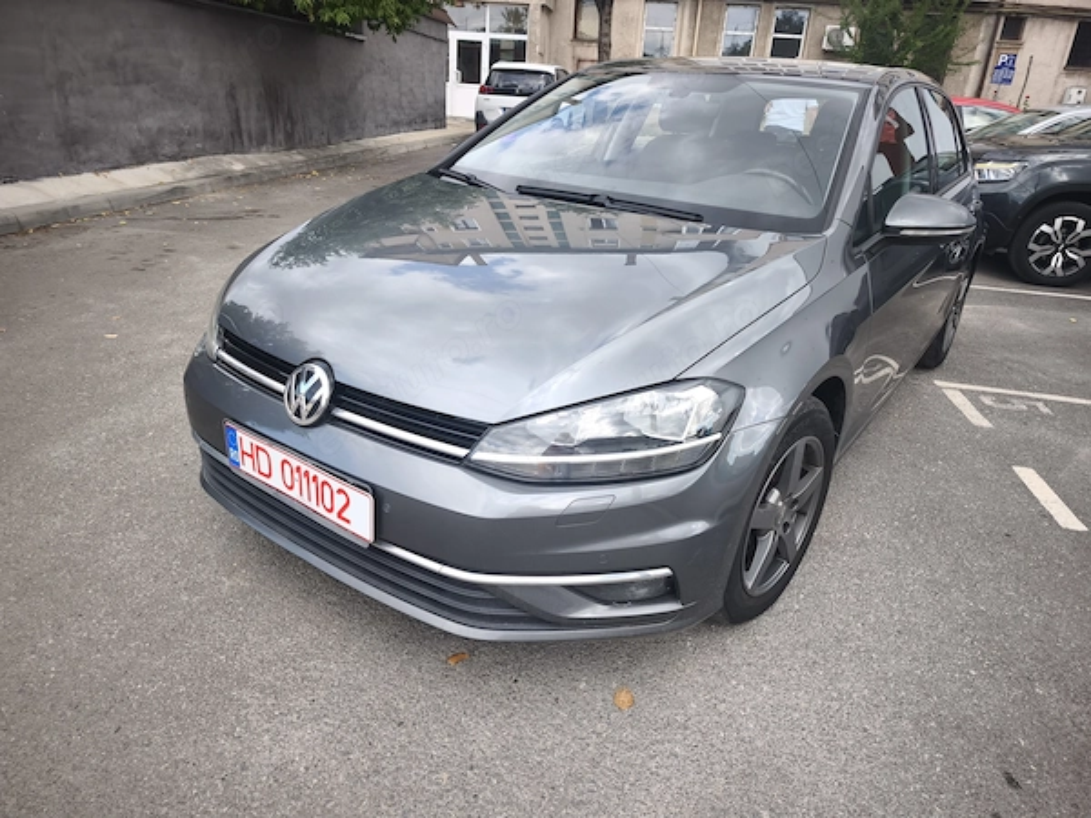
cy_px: 409
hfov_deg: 73.9
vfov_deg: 58.9
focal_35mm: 23
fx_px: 725
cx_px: 546
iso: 50
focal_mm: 6.57
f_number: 1.6
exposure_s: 1/329
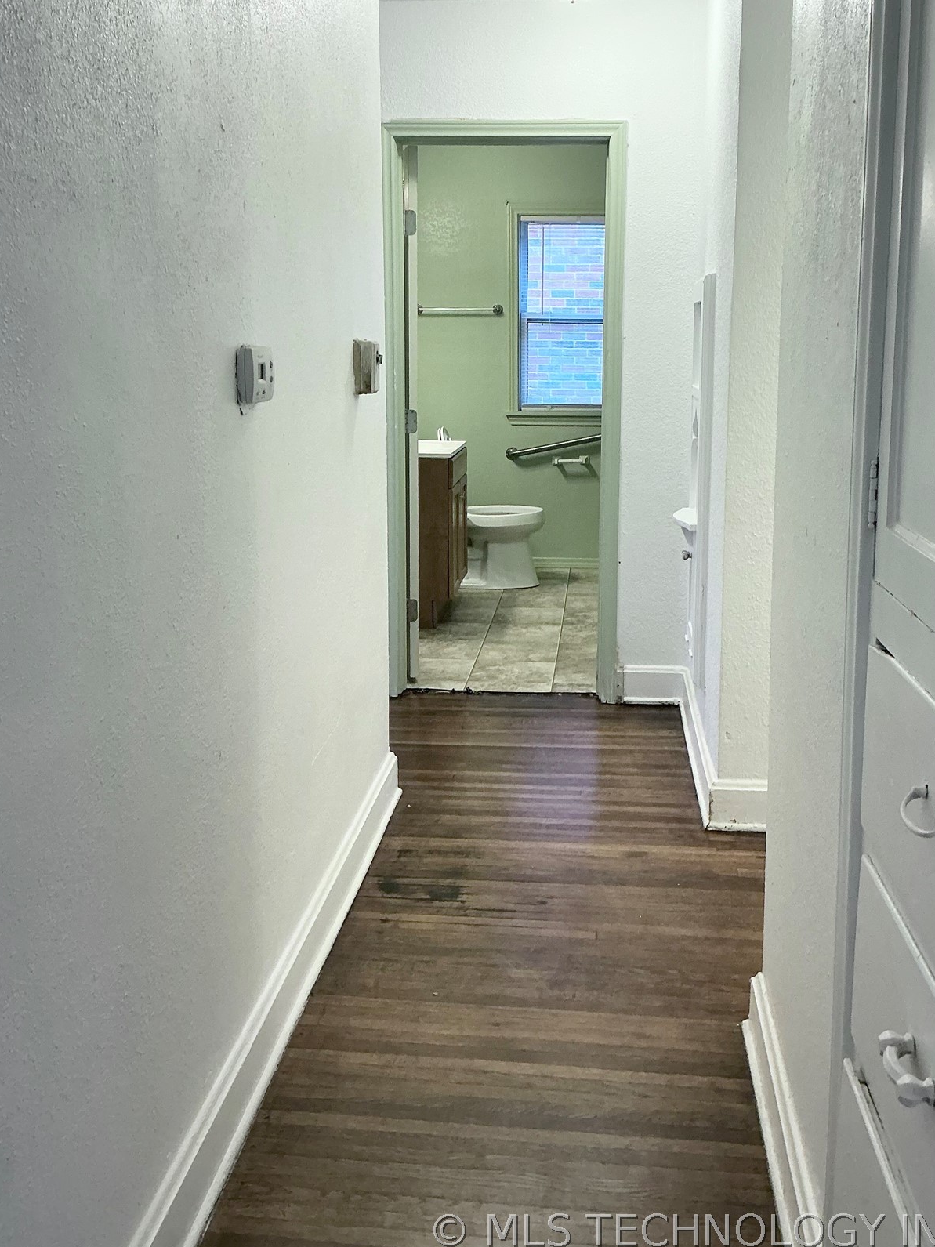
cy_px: 513
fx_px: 1261
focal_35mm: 35
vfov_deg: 52.3
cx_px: 542
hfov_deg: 40.6
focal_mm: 3
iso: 80
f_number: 1.8
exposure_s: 1/60
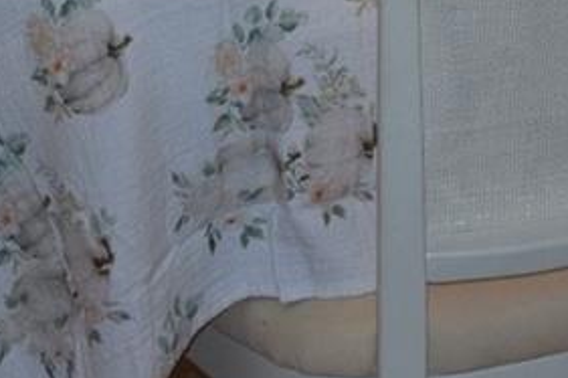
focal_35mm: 154
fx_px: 2428
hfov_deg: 12.7
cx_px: 829
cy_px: -562
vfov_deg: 8.1
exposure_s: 1/125
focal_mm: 18
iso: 720
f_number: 5.6
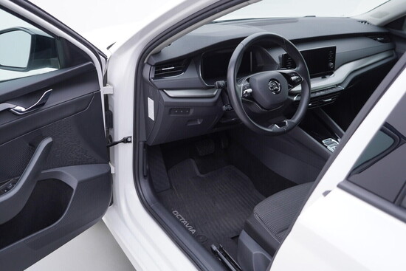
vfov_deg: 36.9
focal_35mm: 36
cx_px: 203
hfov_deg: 53.1
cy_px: 136
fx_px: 406
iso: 125
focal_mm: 24
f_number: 3.2
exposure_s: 1/50
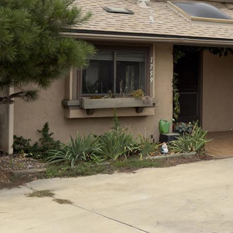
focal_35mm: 73
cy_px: 73
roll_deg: -0.9
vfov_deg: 23.5
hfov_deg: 22.8
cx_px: 227
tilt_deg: +0.1
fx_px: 556
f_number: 1.78
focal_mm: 6.76
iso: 64
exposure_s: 1/2915
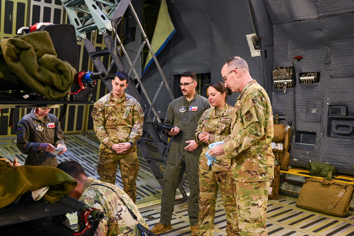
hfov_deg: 53.2
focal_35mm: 36
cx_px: 177
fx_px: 354
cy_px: 118
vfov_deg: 36.8
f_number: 5
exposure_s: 1/125
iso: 3200
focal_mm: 36
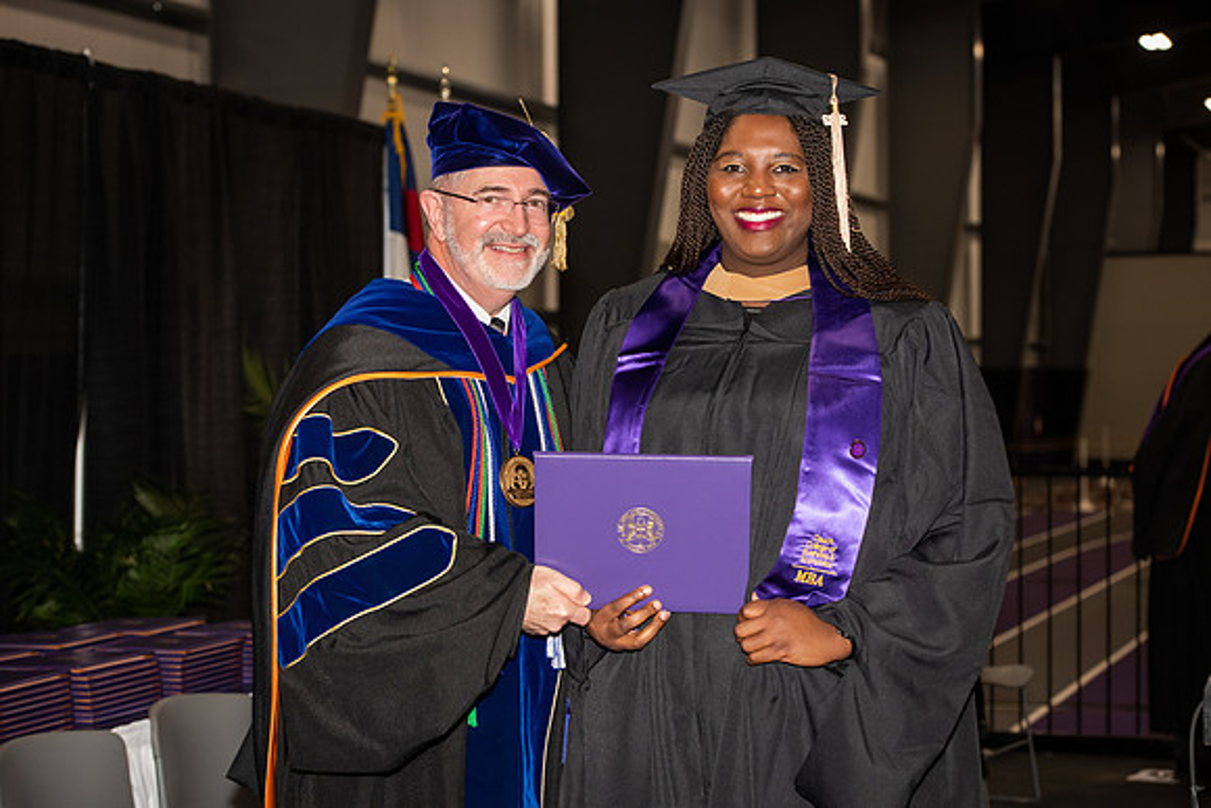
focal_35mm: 80
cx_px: 606
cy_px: 404
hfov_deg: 25.4
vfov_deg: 17.1
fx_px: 2692
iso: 1000
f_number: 5.6
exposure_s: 1/200
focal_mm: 80
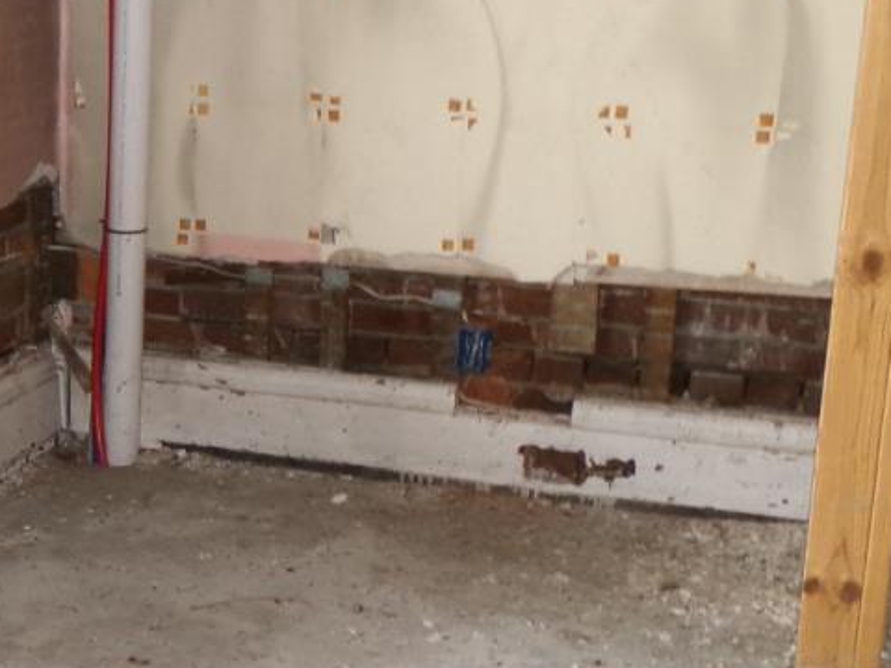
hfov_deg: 24.2
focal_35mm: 75
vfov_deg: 19.6
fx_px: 1930
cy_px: 398
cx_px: -100
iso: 200
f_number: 3.7
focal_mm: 4.3
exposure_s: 1/34
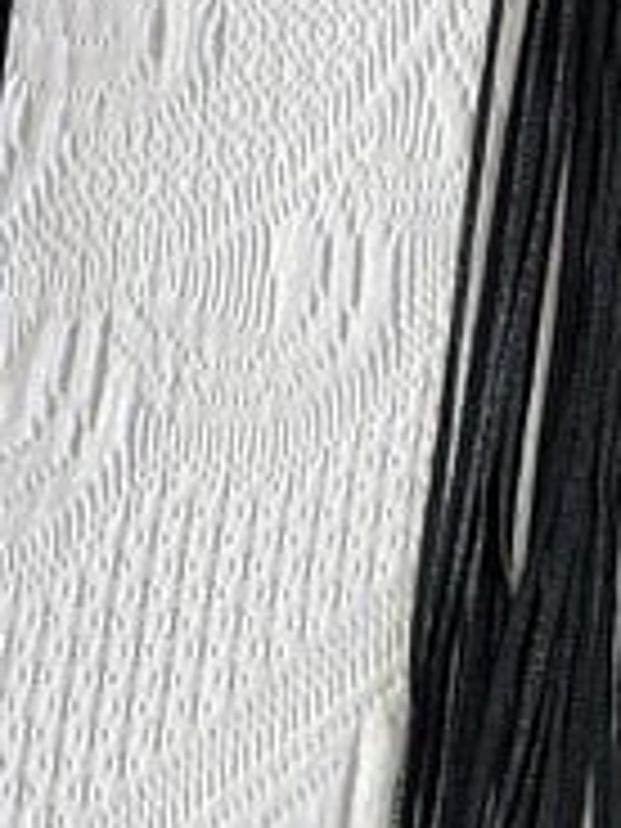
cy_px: 261
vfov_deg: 13.6
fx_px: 3468
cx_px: 932
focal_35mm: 145
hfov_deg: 9.9
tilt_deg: -64.2
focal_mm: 4.2
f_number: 1.6
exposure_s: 1/60
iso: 160
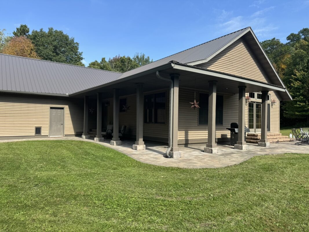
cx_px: 154
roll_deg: -1.9
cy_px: 116
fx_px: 214
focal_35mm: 24
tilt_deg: +1.3
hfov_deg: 71.6
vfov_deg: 56.8
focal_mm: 6.76
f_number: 1.78
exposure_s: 1/2331
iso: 80
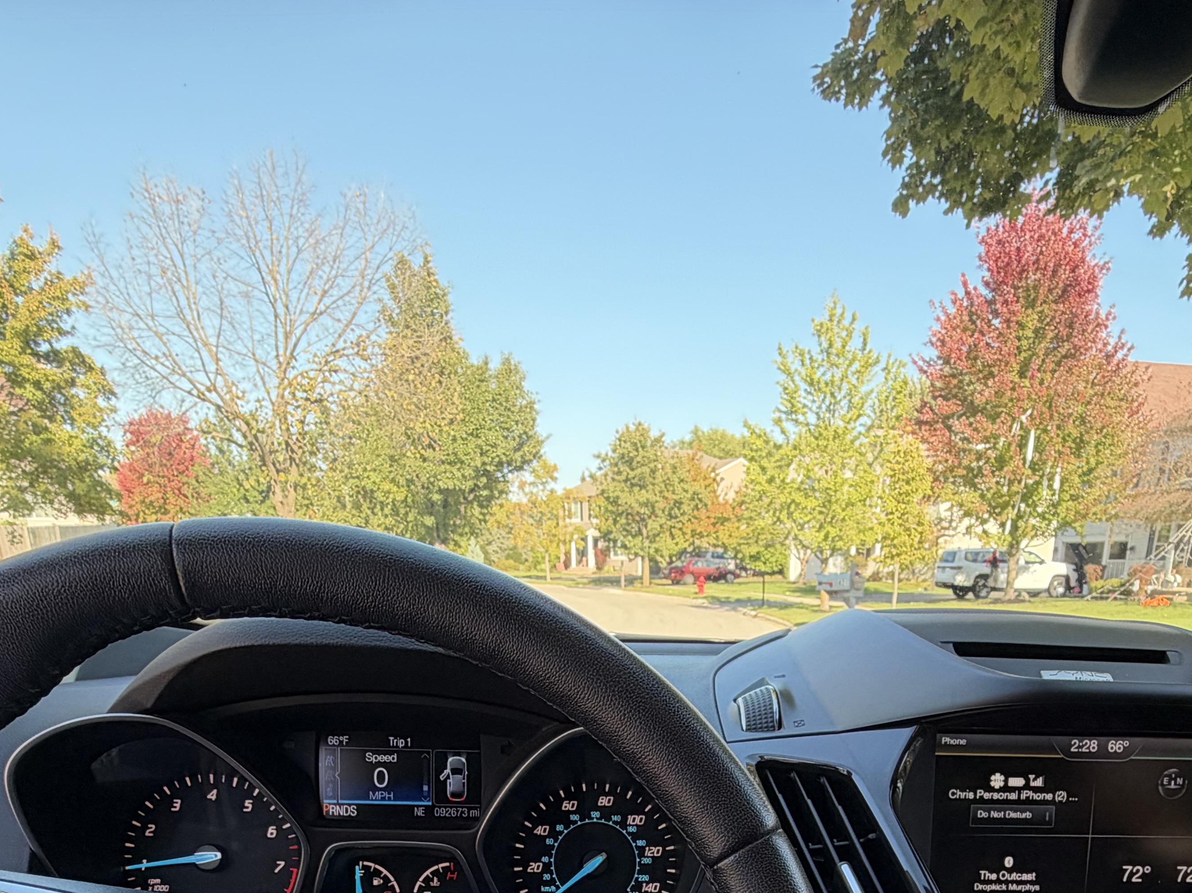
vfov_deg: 39.3
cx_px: 706
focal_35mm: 30
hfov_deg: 59.5
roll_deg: +0.0
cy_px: 956
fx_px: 1033
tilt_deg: -18.2
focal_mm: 2.22
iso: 64
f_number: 2.2
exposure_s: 1/121
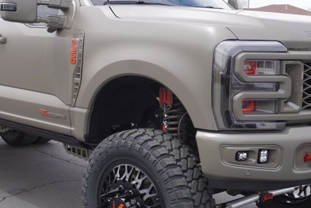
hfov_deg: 32.1
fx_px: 536
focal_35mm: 62
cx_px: 109
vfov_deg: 22.0
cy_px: 121
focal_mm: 21
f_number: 8
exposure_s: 1/125
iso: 100
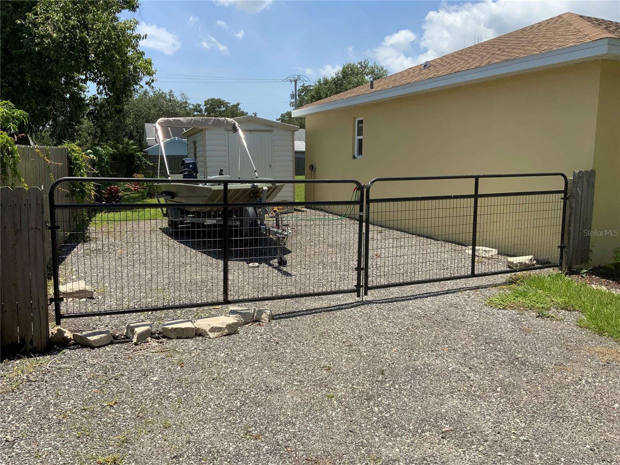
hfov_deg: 61.7
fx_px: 519
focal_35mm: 29
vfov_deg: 48.2
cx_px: 310
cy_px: 232
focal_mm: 3
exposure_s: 1/1912
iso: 16
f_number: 1.8
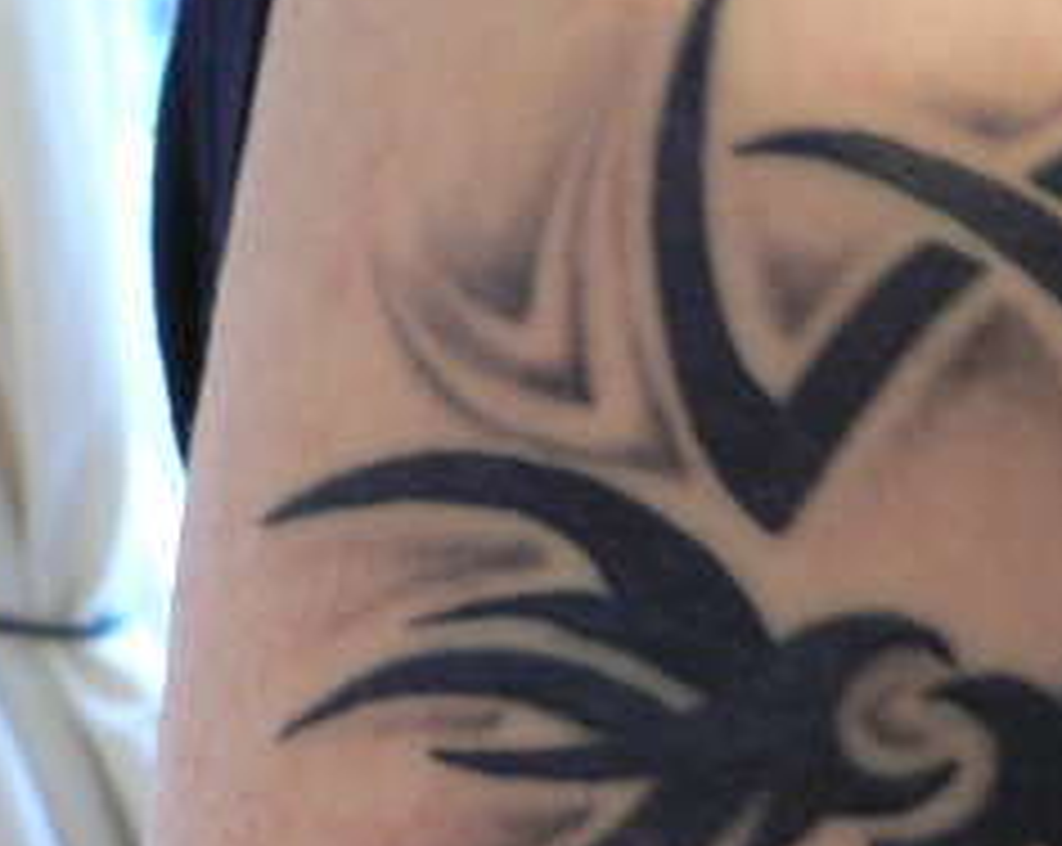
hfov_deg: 21.7
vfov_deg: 17.4
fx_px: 2730
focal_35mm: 87
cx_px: 860
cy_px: 760
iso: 200
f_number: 2.8
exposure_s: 1/8
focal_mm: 5.8
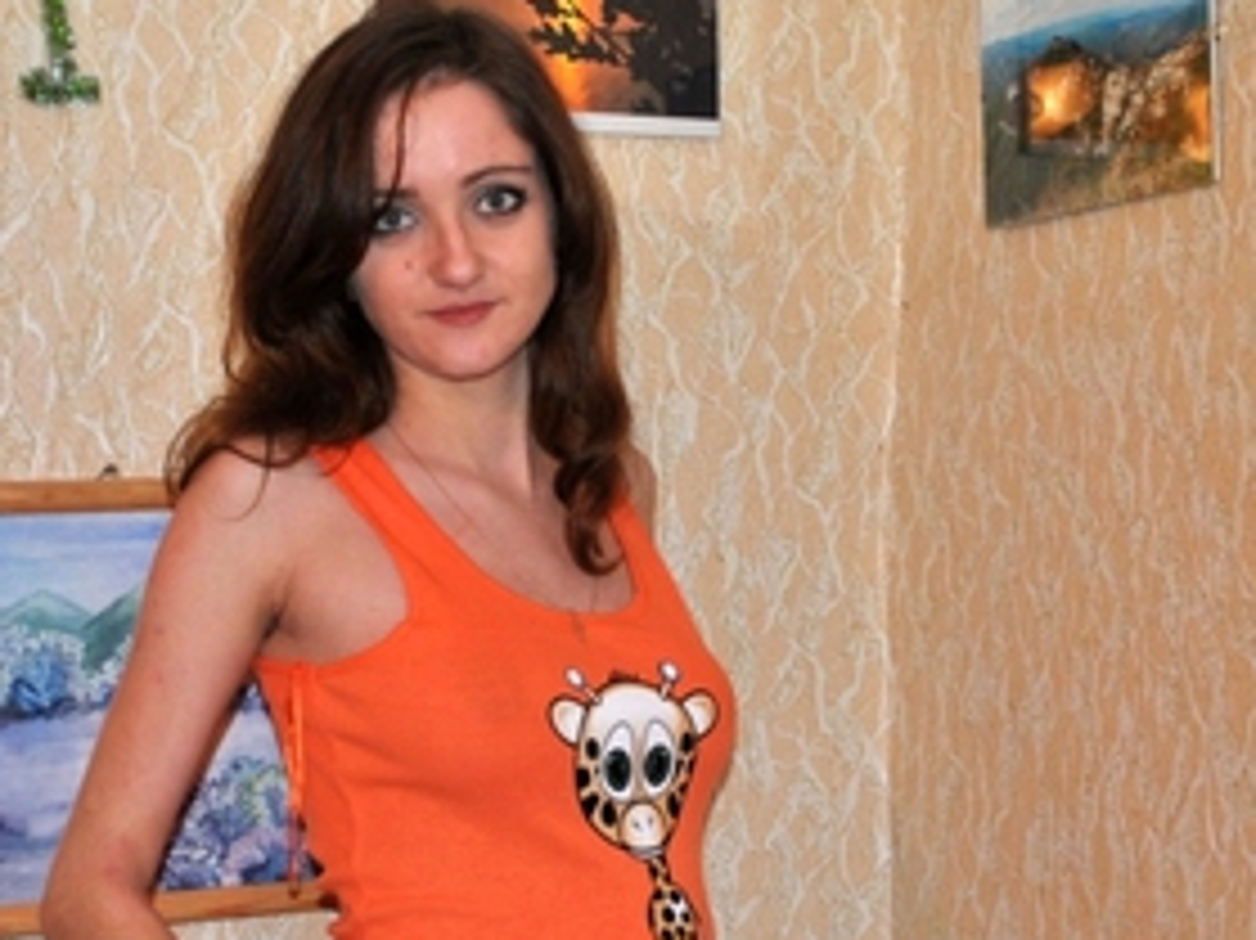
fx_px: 2684
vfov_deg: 19.9
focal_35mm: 74
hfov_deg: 26.3
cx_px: 680
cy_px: 540
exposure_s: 1/60
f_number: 4.2
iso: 200
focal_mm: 26
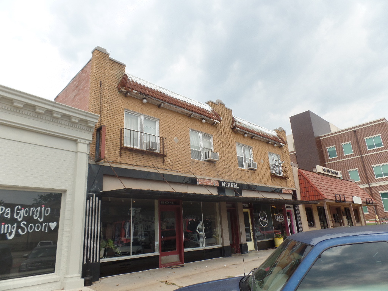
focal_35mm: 23
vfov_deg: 58.9
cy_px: 146
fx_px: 258
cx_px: 194
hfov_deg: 73.9
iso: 80
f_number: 3.5
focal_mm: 4.1
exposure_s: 1/500
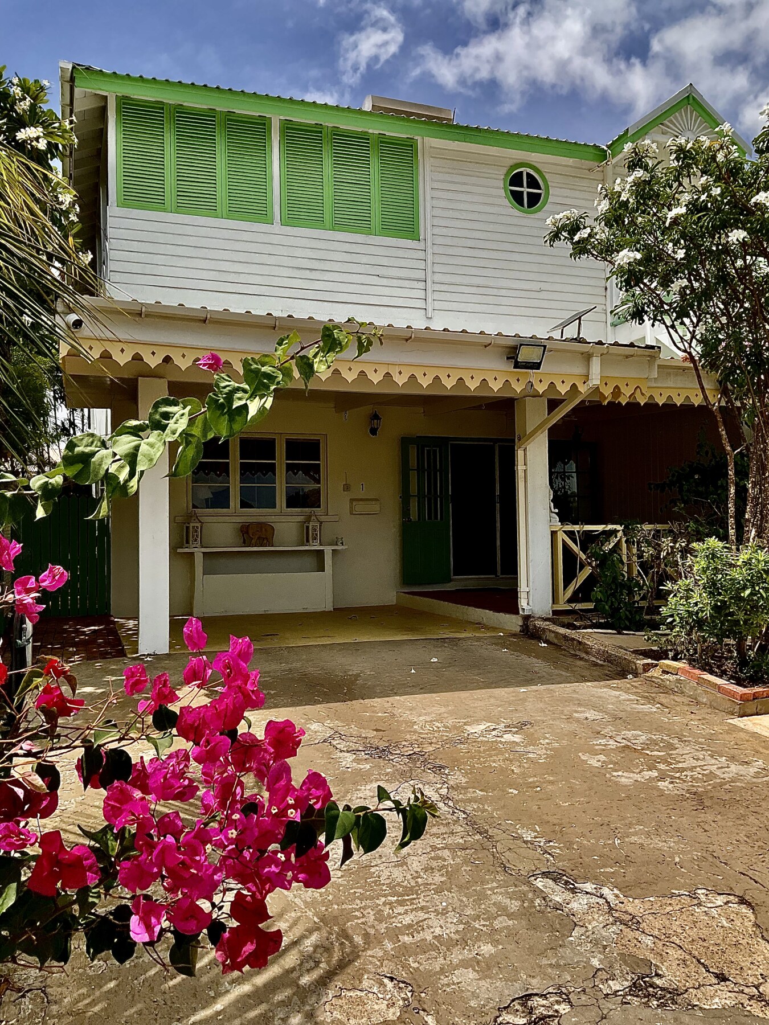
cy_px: 512
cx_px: 384
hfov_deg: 48.2
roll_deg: +1.5
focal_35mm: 29
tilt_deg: +1.9
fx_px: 859
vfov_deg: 61.7
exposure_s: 1/1912
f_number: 1.8
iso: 16
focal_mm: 3
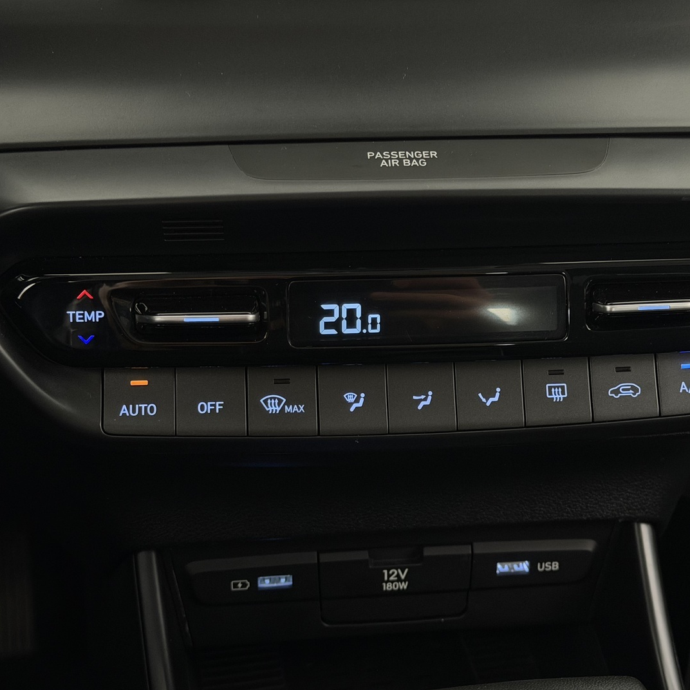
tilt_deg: -26.5
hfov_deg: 30.0
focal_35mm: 57
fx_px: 1285
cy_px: 346
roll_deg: -1.6
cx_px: 411
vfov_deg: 30.0
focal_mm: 6.76
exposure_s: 1/26
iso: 640
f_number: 1.78
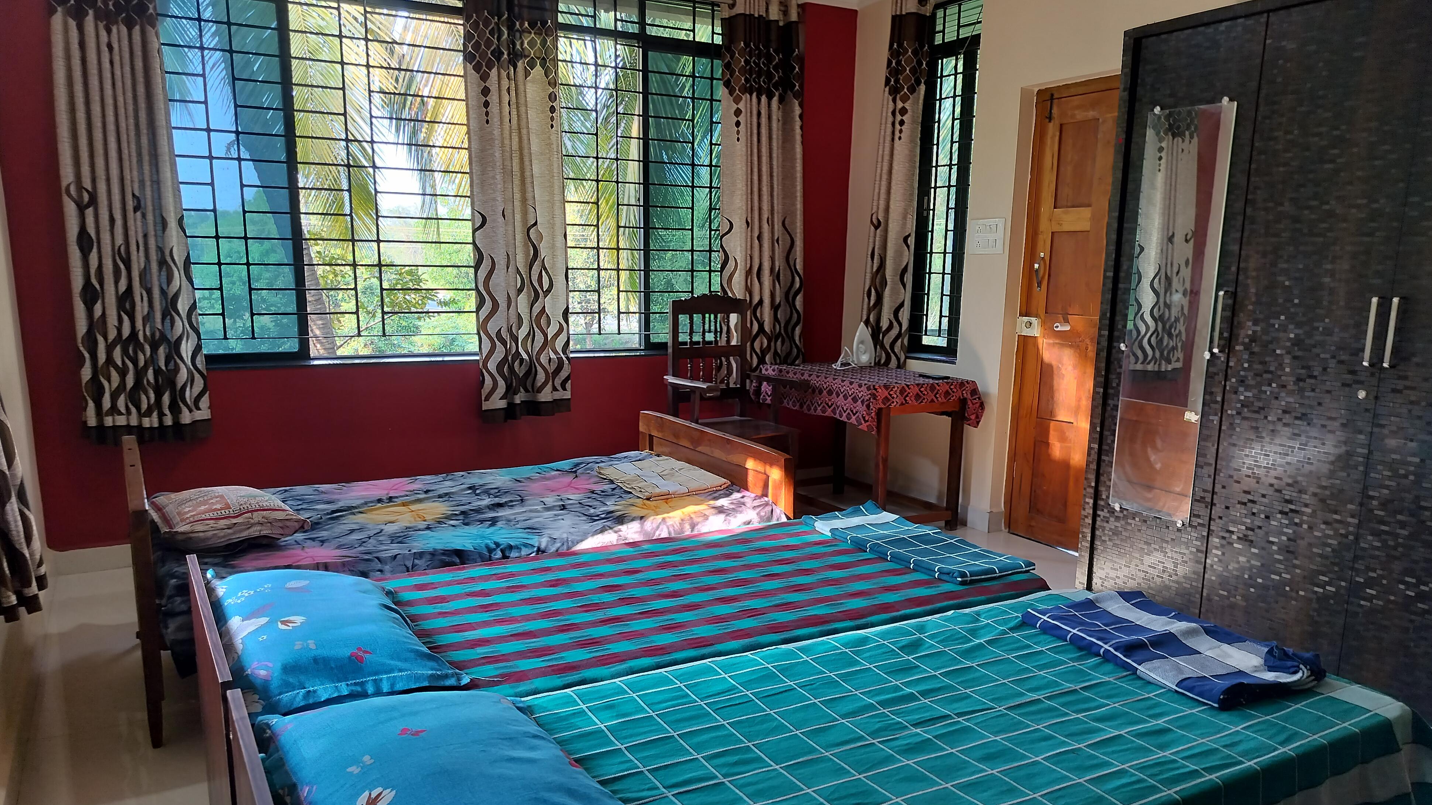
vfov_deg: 42.8
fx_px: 1025
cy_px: 465
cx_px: 721
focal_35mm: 27
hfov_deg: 69.9
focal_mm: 5.24
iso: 125
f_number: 1.7
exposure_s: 1/33
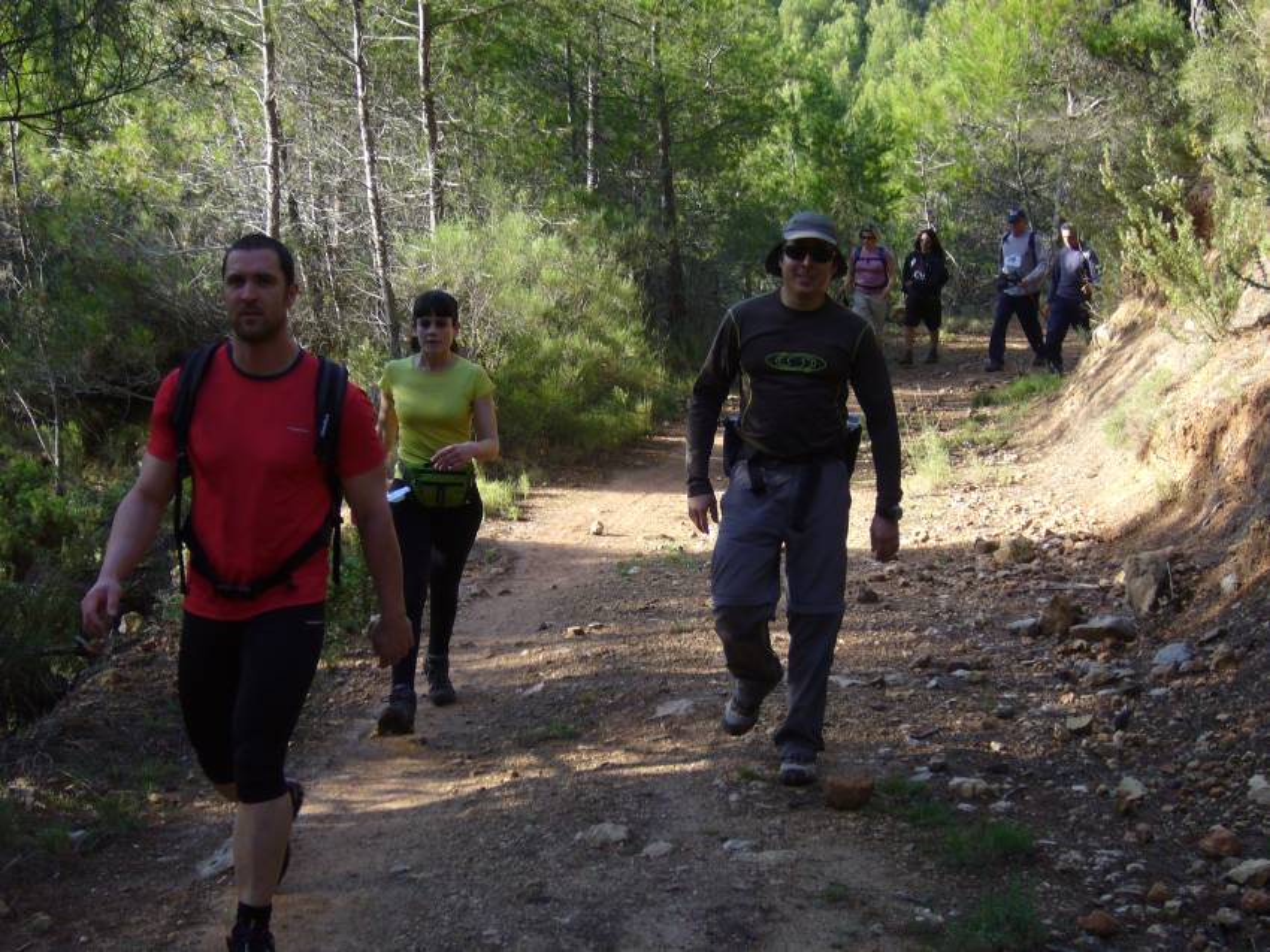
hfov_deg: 32.2
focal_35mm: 60
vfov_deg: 24.4
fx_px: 2201
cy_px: 476
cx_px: 635
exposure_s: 1/200
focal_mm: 9.9
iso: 100
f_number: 3.6
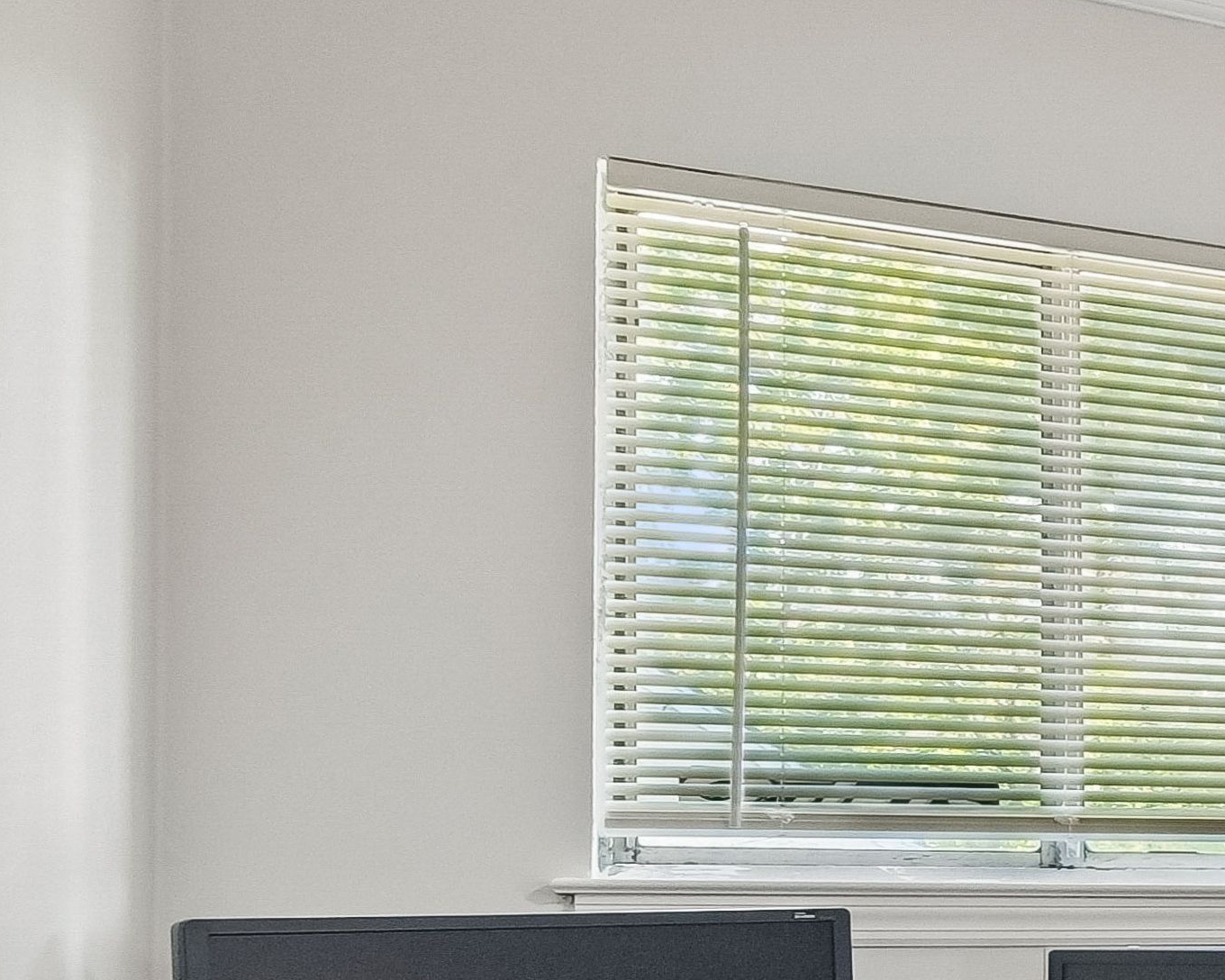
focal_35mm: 64
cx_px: 3050
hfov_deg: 14.6
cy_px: 842
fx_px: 2320
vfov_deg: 23.3
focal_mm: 8
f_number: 8
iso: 640
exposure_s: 1/10
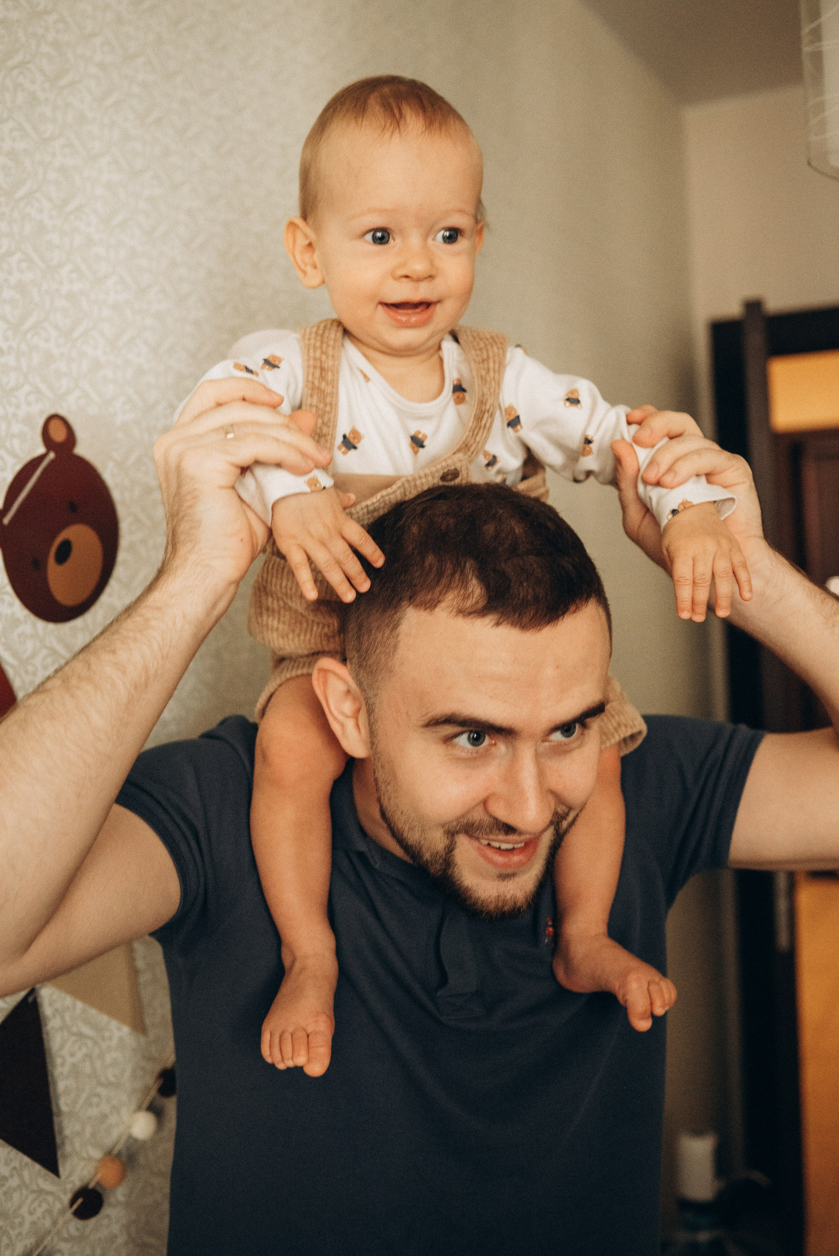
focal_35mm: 38
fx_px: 1327
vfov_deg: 50.7
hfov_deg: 35.1
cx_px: 392
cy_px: 593
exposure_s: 1/320
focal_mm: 35
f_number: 2.8
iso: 2500
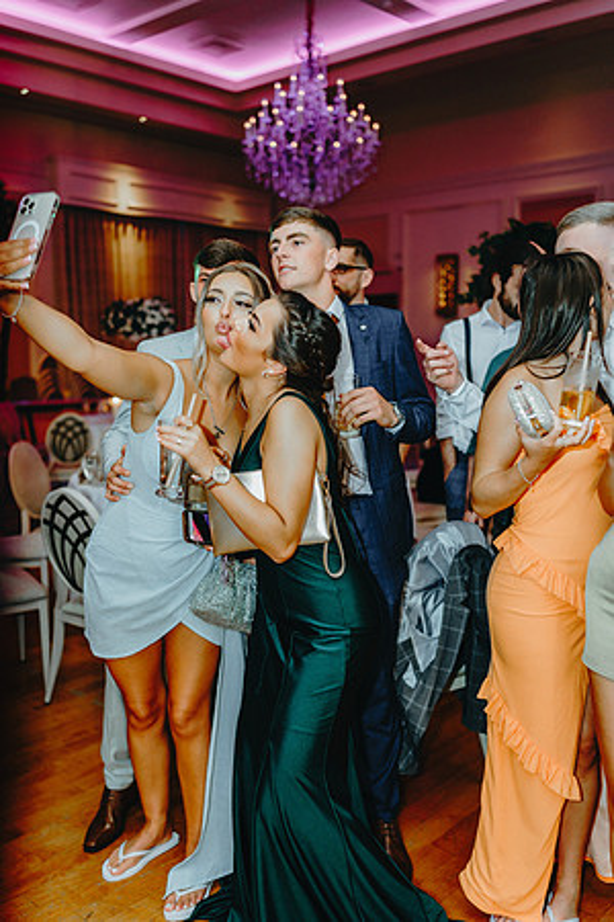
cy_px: 461
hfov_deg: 37.9
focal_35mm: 35
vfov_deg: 54.4
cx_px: 307
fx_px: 895
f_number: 1.8
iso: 1600
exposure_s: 1/250
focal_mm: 35
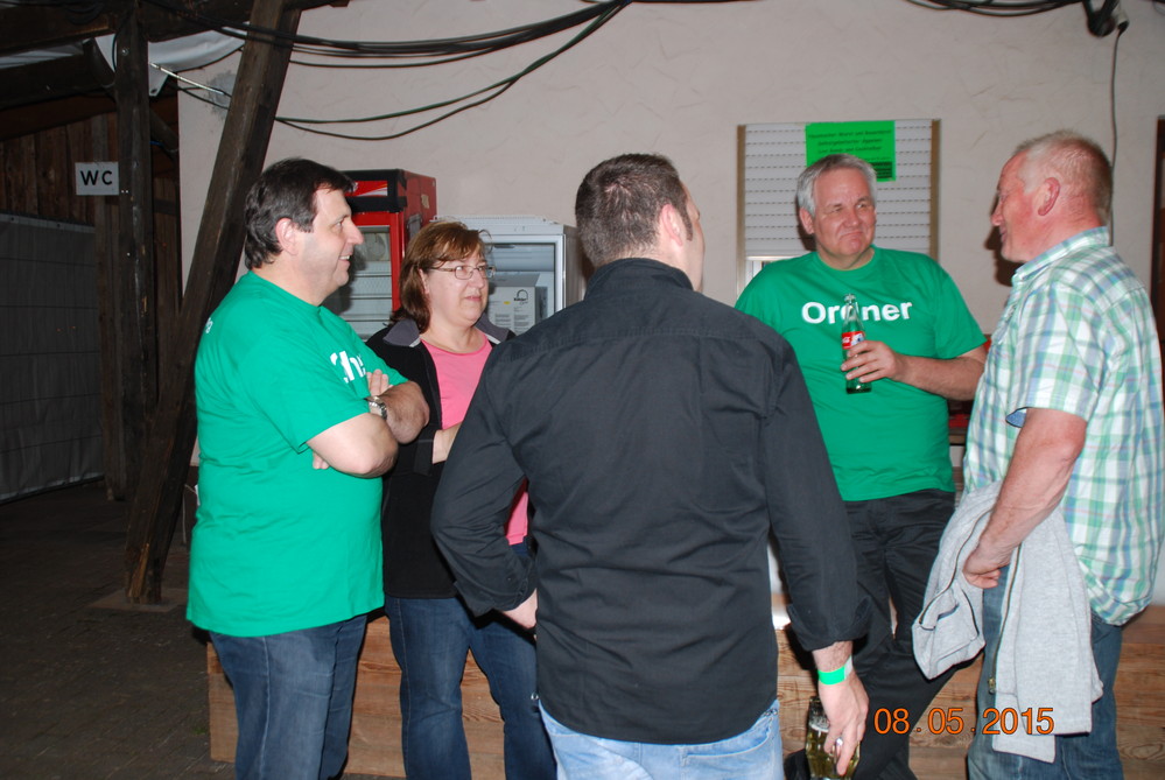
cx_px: 582
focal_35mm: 38
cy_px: 390
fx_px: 1215
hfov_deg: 51.2
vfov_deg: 35.6
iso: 200
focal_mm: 25
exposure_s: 1/60
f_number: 3.8
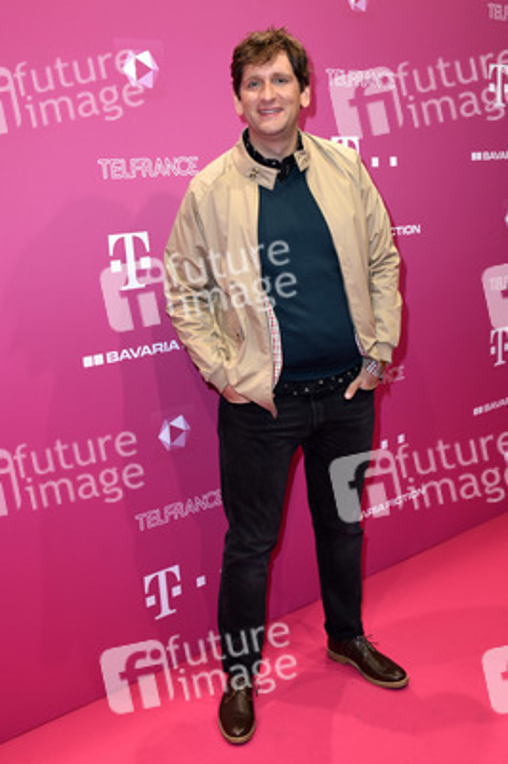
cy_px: 382
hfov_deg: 39.9
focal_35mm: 33
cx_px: 254
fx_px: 700
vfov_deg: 57.3
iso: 500
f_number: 6.3
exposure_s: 1/160
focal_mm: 22
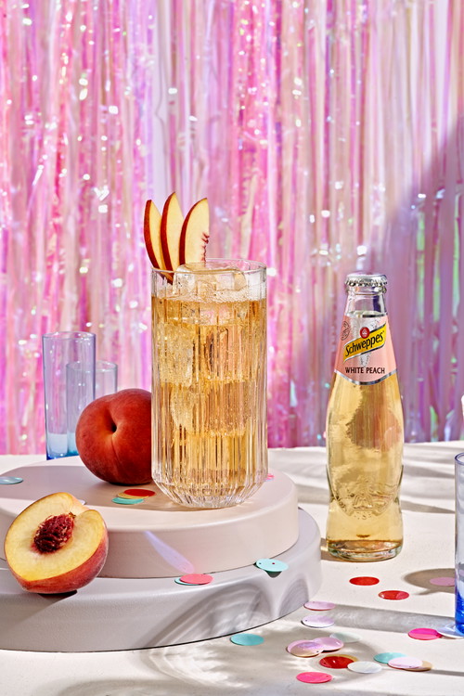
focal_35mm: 90
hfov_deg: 15.2
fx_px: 1740
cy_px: 348
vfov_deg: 22.6
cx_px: 232
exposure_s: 1/125
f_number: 16
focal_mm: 90
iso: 400
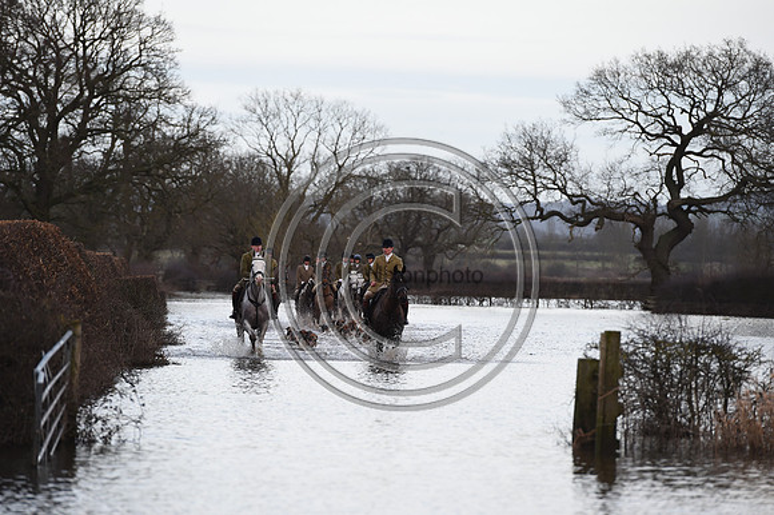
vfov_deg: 6.9
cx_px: 387
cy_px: 258
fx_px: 4297
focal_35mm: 200
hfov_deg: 10.3
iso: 1100
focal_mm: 200
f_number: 4.5
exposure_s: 1/1000
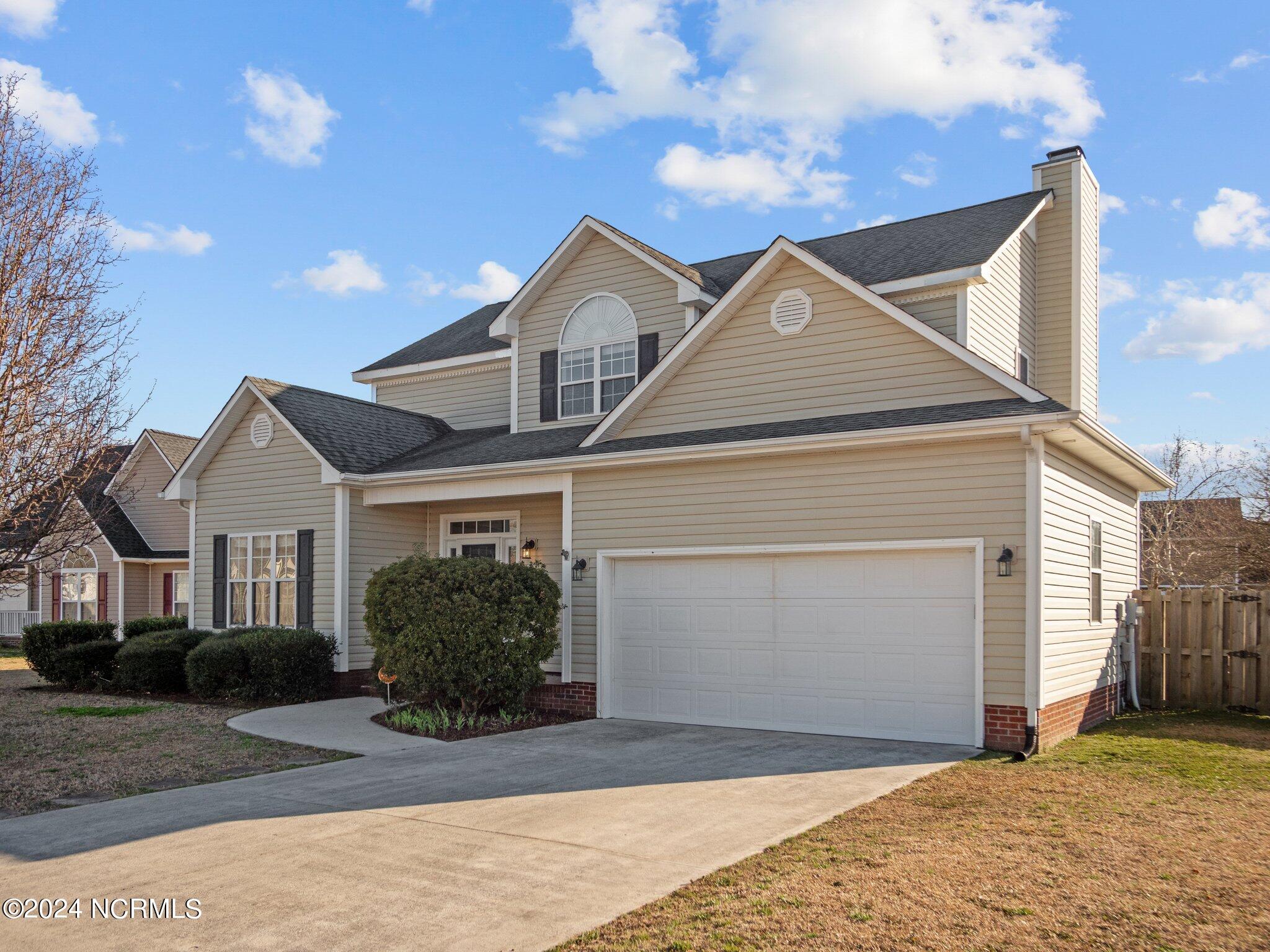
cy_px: 476
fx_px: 1027
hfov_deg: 63.4
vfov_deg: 49.7
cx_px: 635
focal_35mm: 28
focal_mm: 14
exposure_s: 1/640
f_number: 5.6
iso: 200
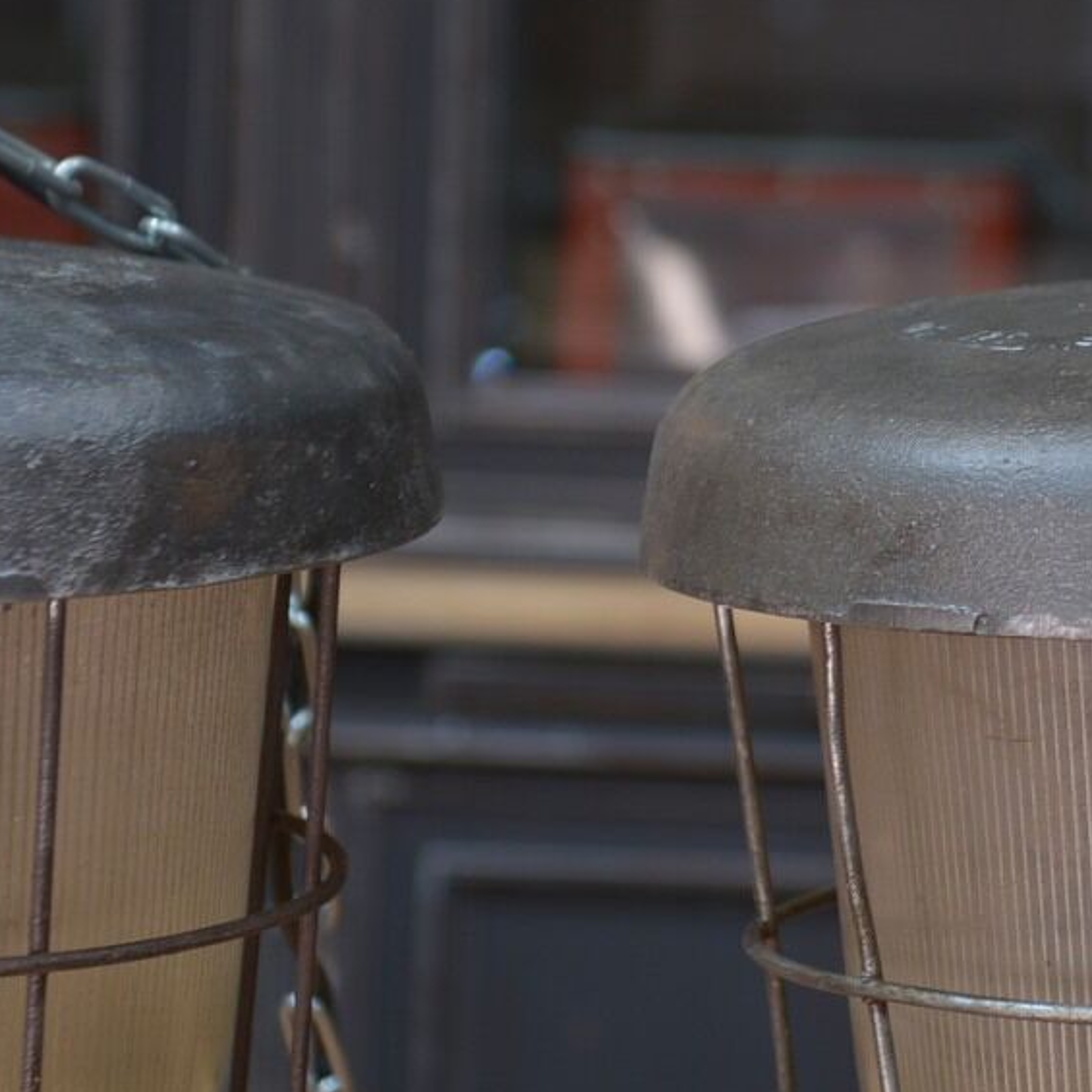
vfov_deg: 11.2
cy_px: 485
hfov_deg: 11.1
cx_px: 1174
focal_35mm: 156
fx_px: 5568
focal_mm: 44
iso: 160
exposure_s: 1/50
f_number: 3.2
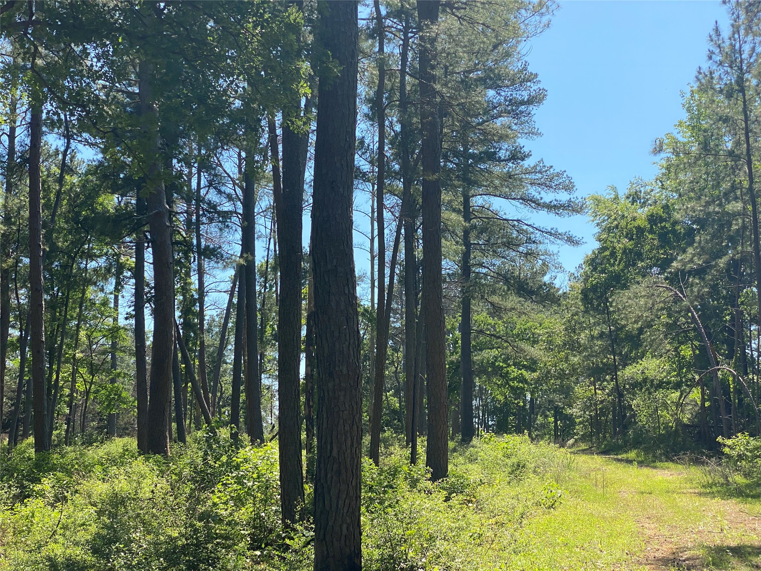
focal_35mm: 52
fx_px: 1143
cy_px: 286
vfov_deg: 28.0
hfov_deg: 36.8
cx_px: 380
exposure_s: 1/749
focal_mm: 6
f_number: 2
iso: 20
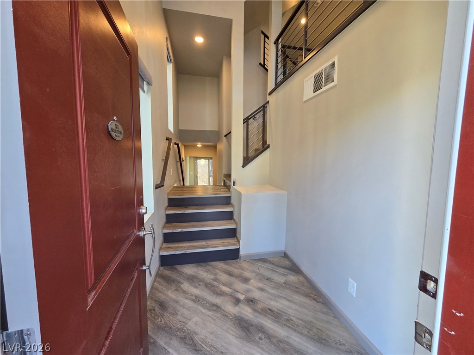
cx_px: 237
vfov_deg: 89.9
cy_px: 178
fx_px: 178
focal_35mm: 13
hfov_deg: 106.2
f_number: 2.2
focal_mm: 2.2
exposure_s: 1/60
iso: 125
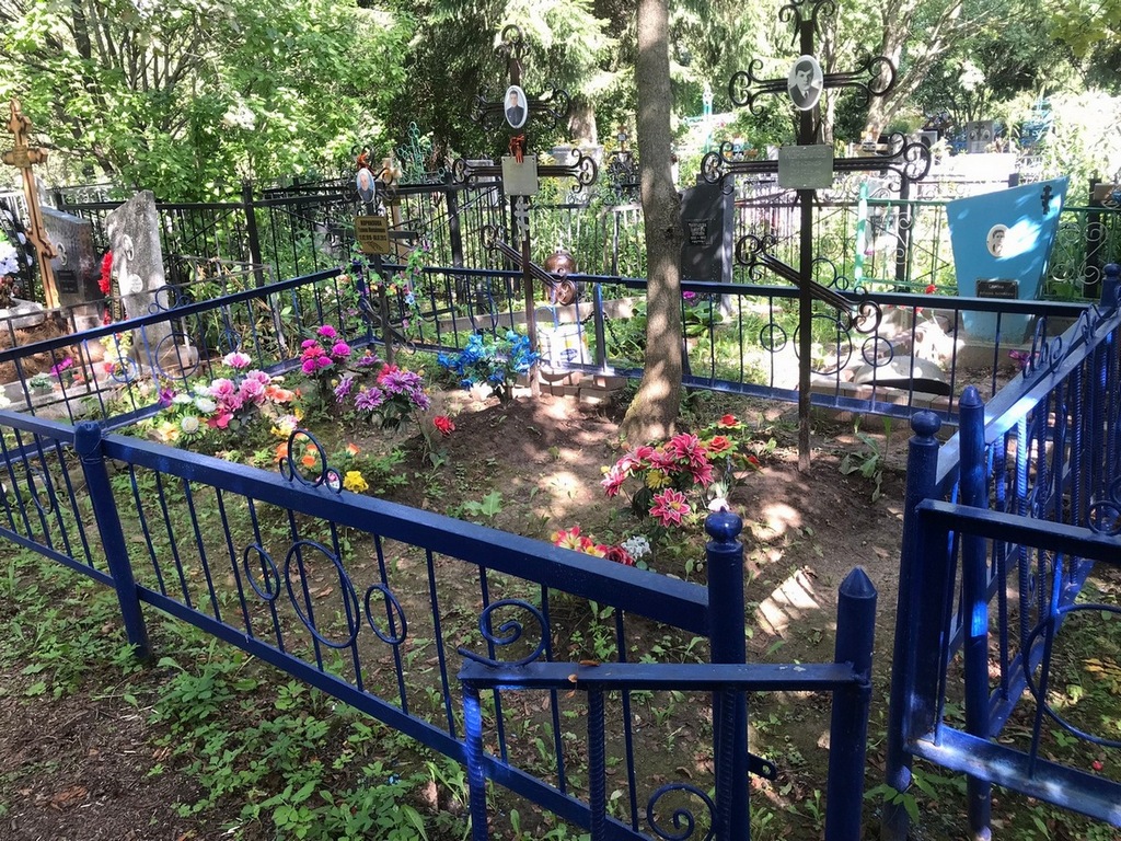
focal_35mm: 28
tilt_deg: -18.9
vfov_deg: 49.7
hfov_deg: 63.4
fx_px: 907
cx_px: 560
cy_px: 420
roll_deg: +5.0
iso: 20
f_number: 1.8
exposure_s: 1/98
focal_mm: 3.99
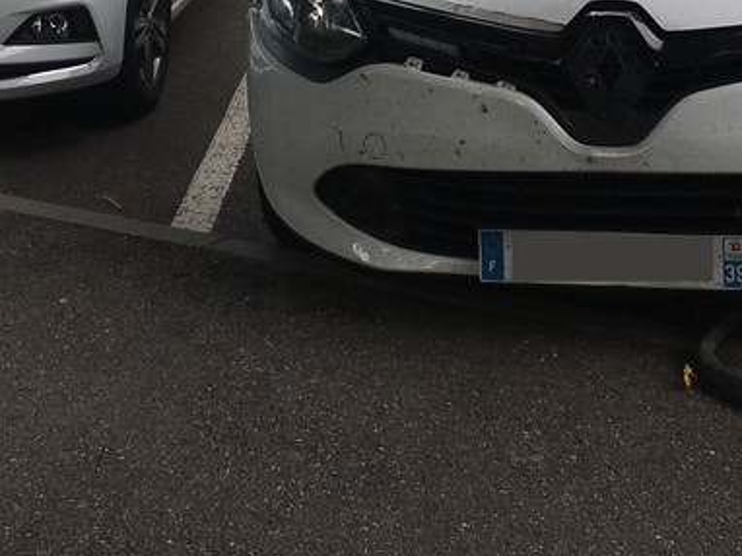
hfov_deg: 24.1
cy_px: -35
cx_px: 337
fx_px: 1735
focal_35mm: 81
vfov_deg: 17.6
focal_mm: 4.15
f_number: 2.2
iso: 25
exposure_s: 1/950
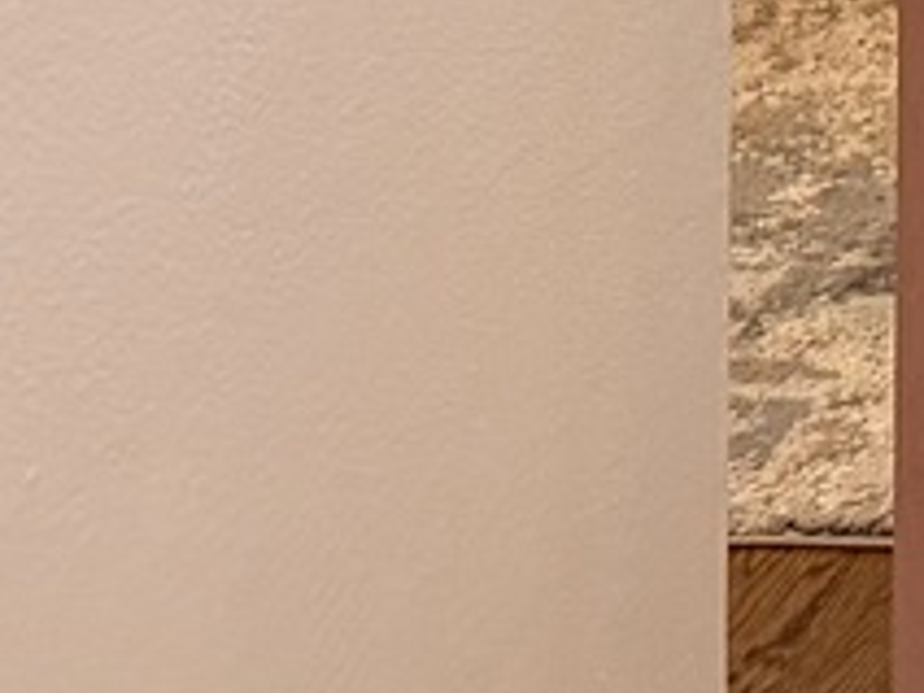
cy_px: -1386
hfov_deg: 10.6
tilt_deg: +1.1
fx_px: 4351
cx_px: 2118
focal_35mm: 163
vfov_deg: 7.9
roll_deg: -0.2
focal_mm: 6.76
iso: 320
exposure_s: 1/60
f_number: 1.78
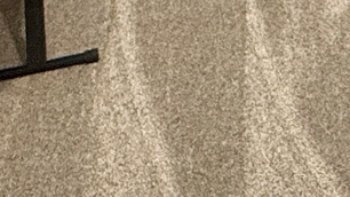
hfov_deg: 18.7
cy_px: -307
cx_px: 509
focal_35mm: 102
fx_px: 946
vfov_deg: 10.1
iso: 320
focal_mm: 2.22
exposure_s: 1/120
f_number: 2.2
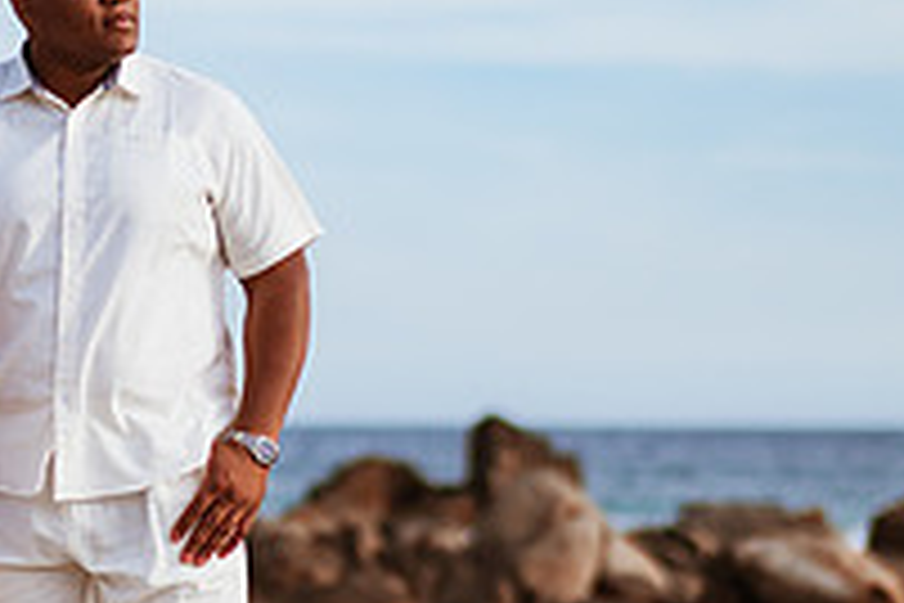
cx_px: 112
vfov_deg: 8.1
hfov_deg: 12.1
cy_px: 346
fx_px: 4243
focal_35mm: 169
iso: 50
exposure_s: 1/8000
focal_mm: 58
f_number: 1.8
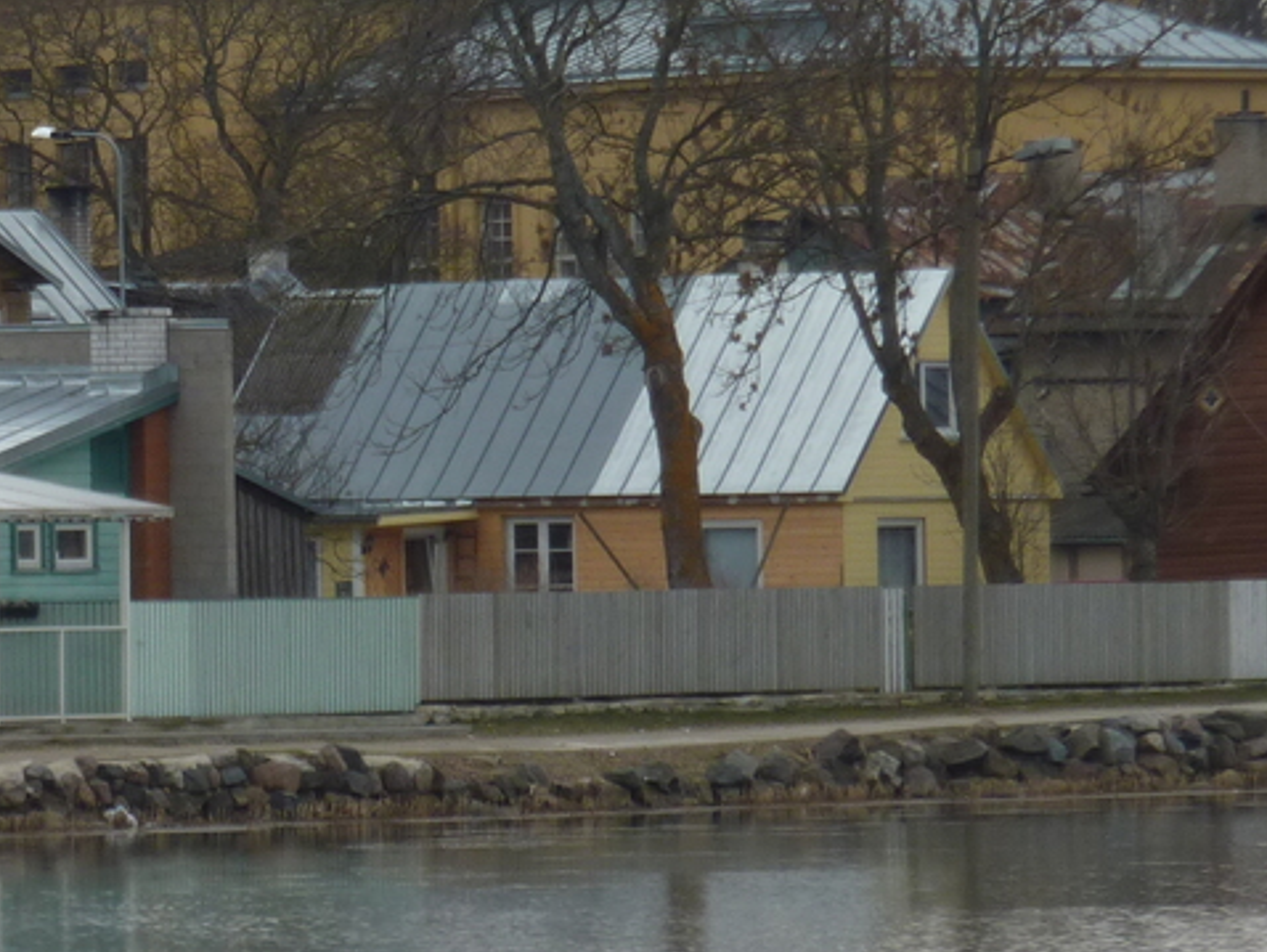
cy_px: 400
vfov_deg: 3.5
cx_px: -170
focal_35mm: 424
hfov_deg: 4.7
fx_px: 15527
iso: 80
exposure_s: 1/400
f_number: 4.5
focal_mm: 27.8
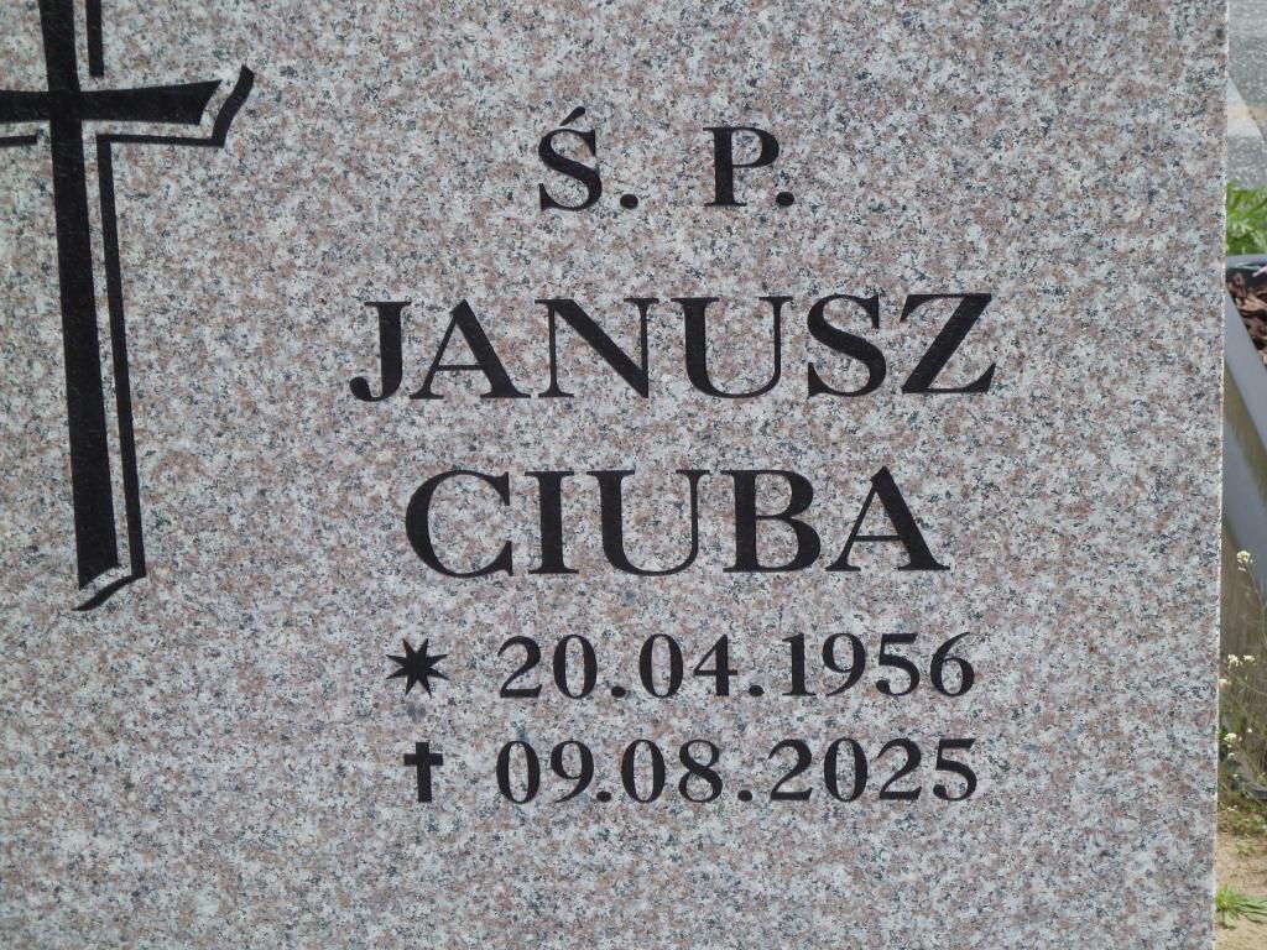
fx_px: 3807
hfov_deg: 18.9
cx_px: 634
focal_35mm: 104
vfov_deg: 14.2
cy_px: 475
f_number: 4.3
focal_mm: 17
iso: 100
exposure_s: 1/400
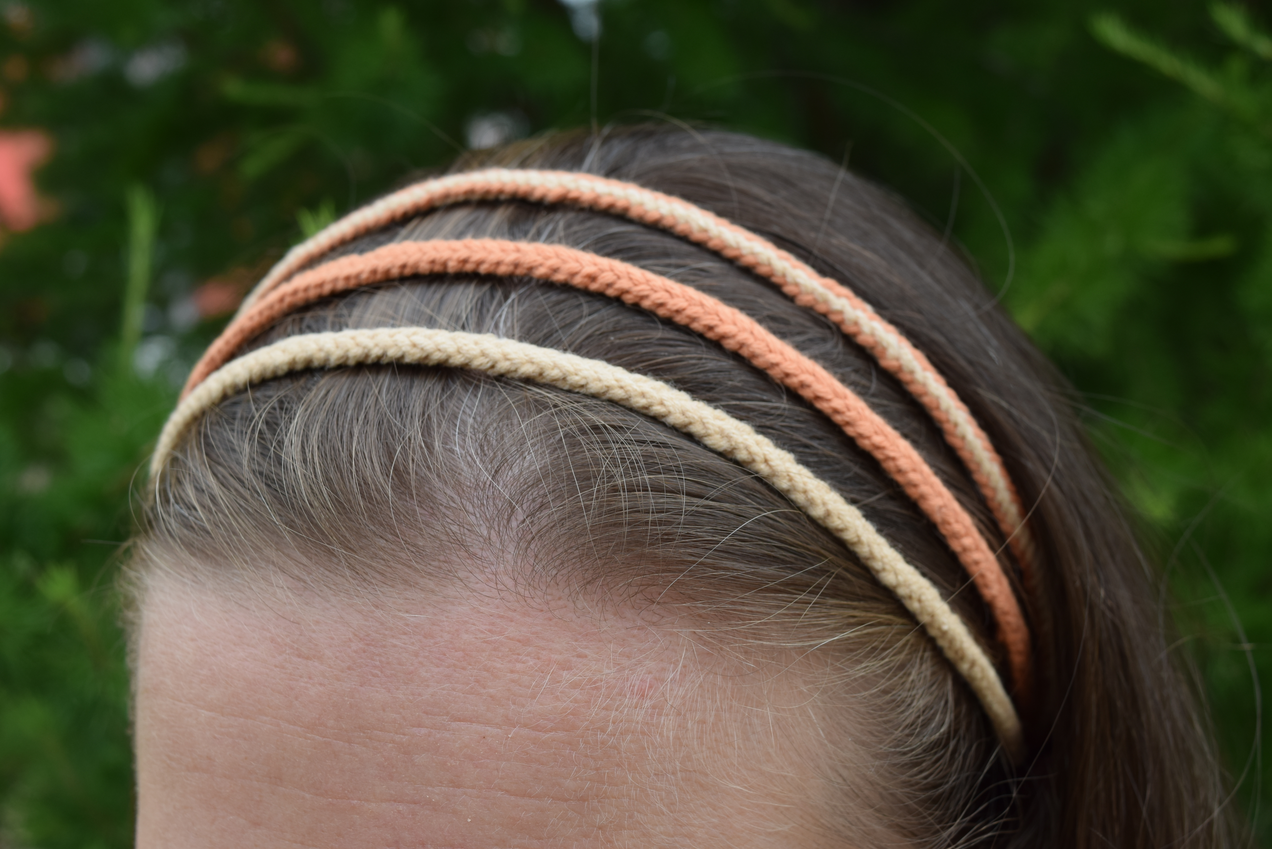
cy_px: 424
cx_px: 636
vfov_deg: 29.0
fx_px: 1643
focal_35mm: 46
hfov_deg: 42.3
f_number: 8
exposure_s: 1/250
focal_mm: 31
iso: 220
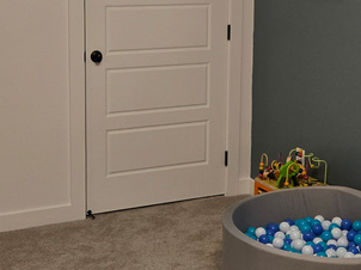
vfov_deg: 18.8
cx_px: 206
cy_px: 78
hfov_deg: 25.0
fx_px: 813
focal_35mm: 78
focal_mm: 5.4
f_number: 1.8
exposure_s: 1/120
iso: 160
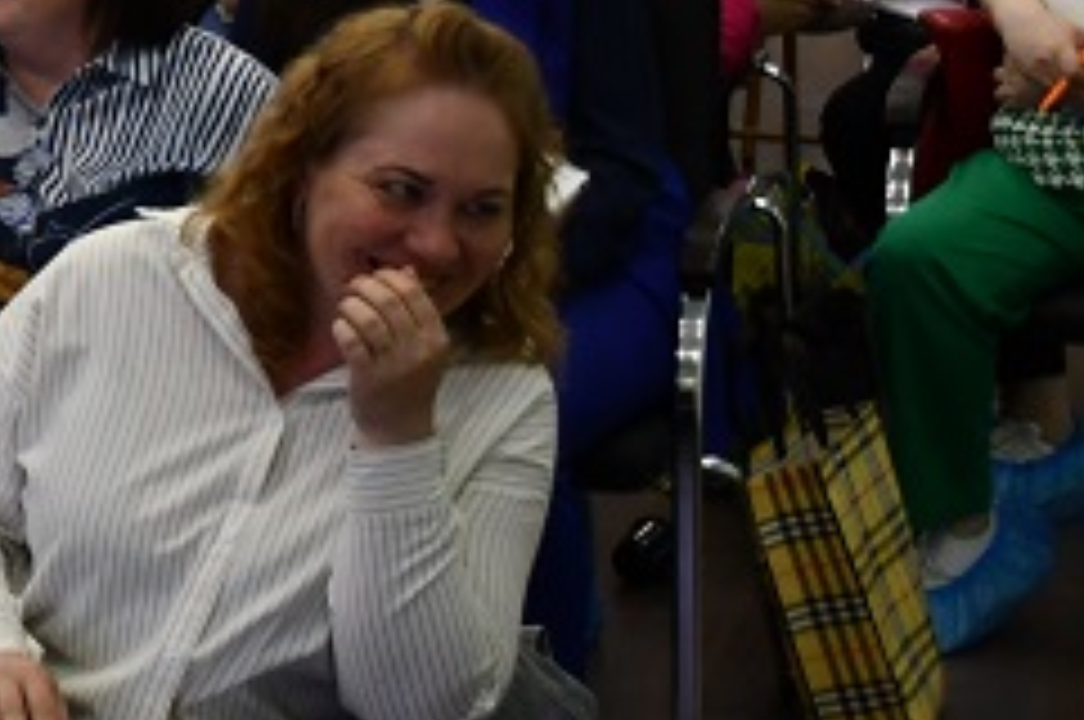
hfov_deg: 11.4
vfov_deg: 8.3
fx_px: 4871
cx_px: -1111
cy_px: -230
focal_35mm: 162
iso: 900
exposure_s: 1/125
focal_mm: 26
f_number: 3.8
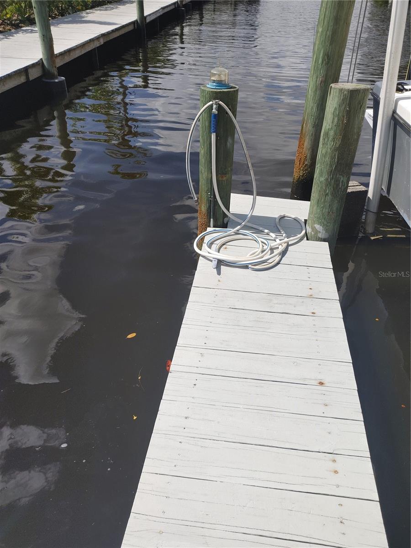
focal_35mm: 26
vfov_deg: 67.3
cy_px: 274
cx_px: 206
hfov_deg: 53.1
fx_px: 412
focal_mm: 5.58
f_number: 1.8
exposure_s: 1/3333
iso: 50
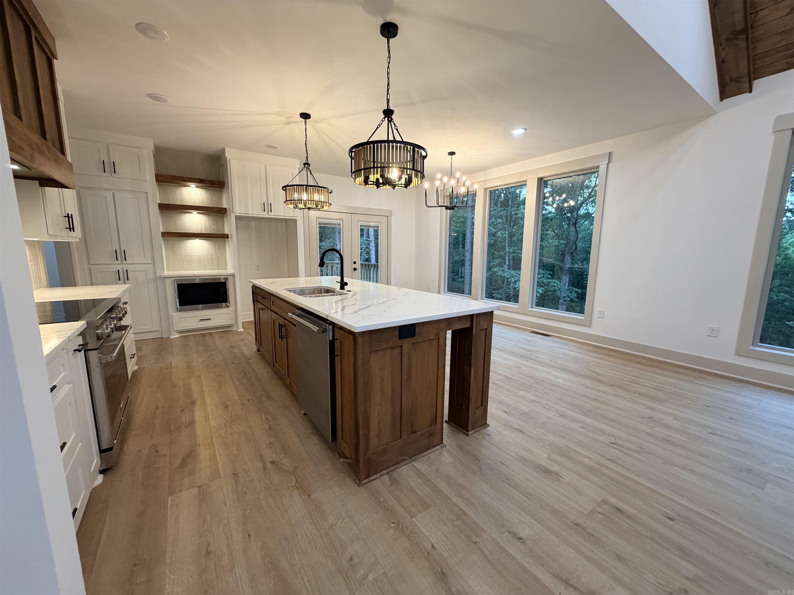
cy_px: 298
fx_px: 321
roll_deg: -0.4
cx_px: 397
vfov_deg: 85.7
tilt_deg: -9.8
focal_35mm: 14
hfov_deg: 102.1
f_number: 2.2
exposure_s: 1/120
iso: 200
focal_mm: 2.22
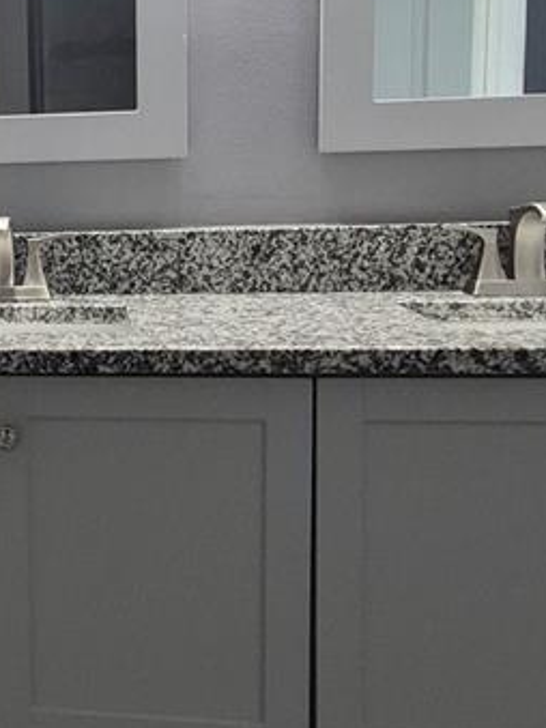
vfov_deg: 41.1
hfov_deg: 28.0
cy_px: 292
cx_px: -88
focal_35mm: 46
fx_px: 968
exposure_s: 1/60
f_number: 2.2
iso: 200
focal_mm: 1.74
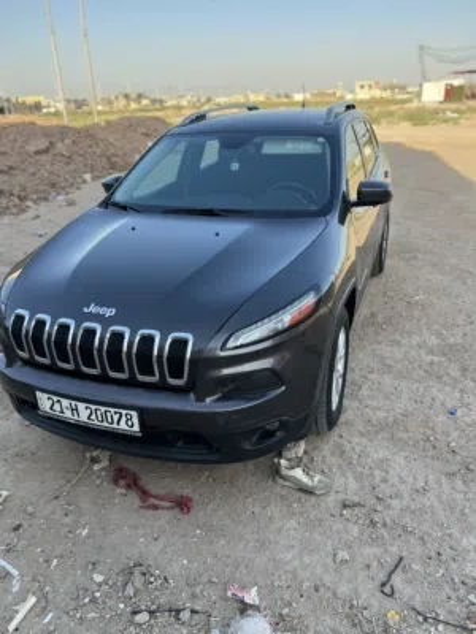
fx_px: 477
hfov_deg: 53.1
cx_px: 238
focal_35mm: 26
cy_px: 317
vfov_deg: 67.3
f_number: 1.5
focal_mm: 5.7
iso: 50
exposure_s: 1/743
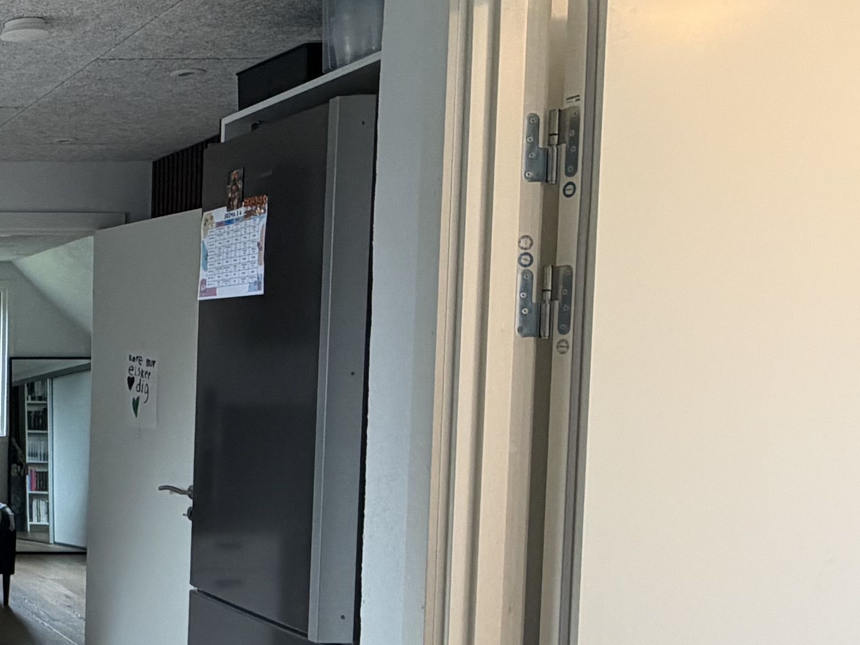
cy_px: 429
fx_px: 1168
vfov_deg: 30.7
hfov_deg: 29.6
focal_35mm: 47
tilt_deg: -3.2
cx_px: -340
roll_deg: -0.1
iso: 200
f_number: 2.2
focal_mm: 2.22
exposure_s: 1/100
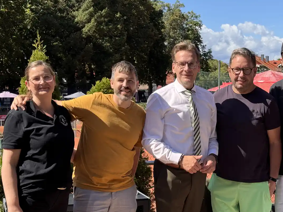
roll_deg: +0.6
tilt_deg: -5.7
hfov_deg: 26.8
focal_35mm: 72
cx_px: 194
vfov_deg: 20.4
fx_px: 589
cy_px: 139
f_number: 1.78
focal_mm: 6.76
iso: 64
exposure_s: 1/2415
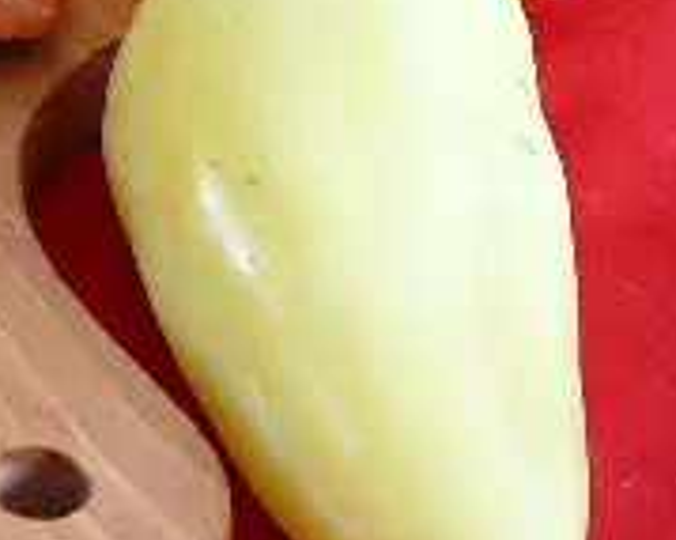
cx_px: -261
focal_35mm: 122
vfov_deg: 12.3
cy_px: -147
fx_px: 2440
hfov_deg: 14.9
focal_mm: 5.2
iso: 200
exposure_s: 1/30
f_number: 2.8
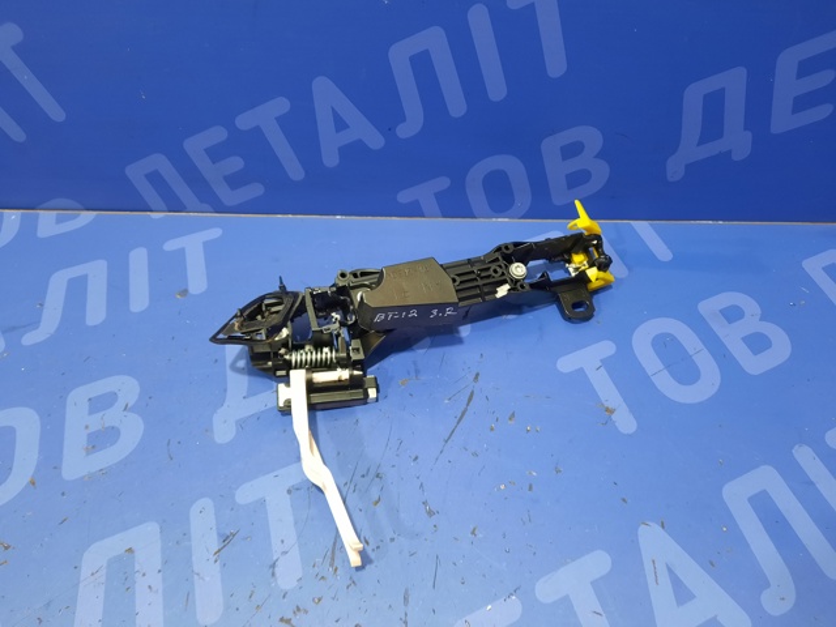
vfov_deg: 54.9
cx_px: 418
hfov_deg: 69.4
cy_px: 314
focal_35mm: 25
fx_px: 604
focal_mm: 4.6
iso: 400
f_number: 2
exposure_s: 1/33
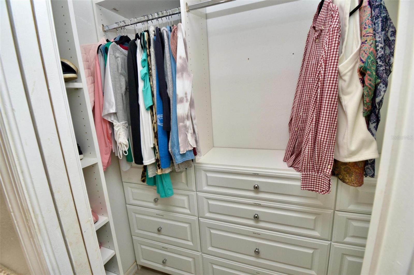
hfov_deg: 100.5
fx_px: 172
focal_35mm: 15
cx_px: 207
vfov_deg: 77.2
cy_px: 138
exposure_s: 1/60
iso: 640
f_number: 8
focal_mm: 10
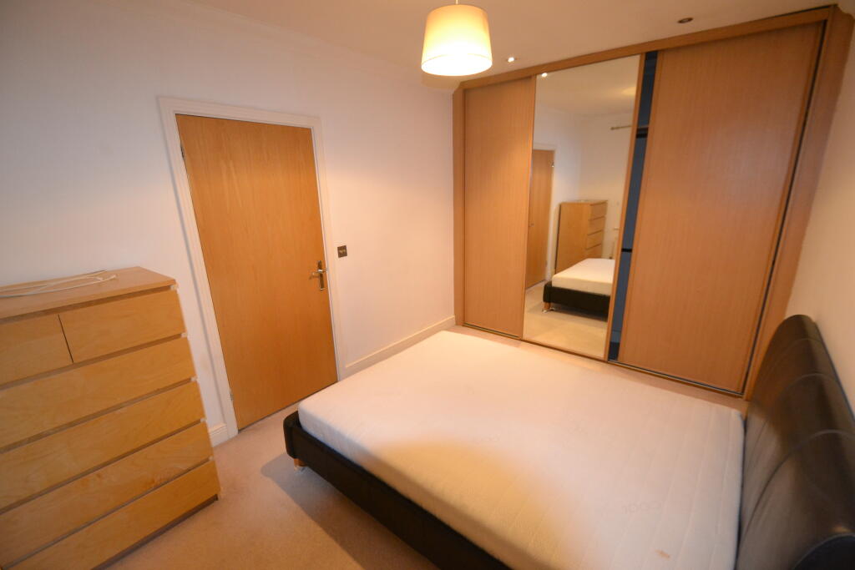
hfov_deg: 100.4
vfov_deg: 77.3
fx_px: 356
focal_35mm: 15
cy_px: 285
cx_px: 428
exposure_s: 1/60
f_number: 3.5
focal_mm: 10
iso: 1800
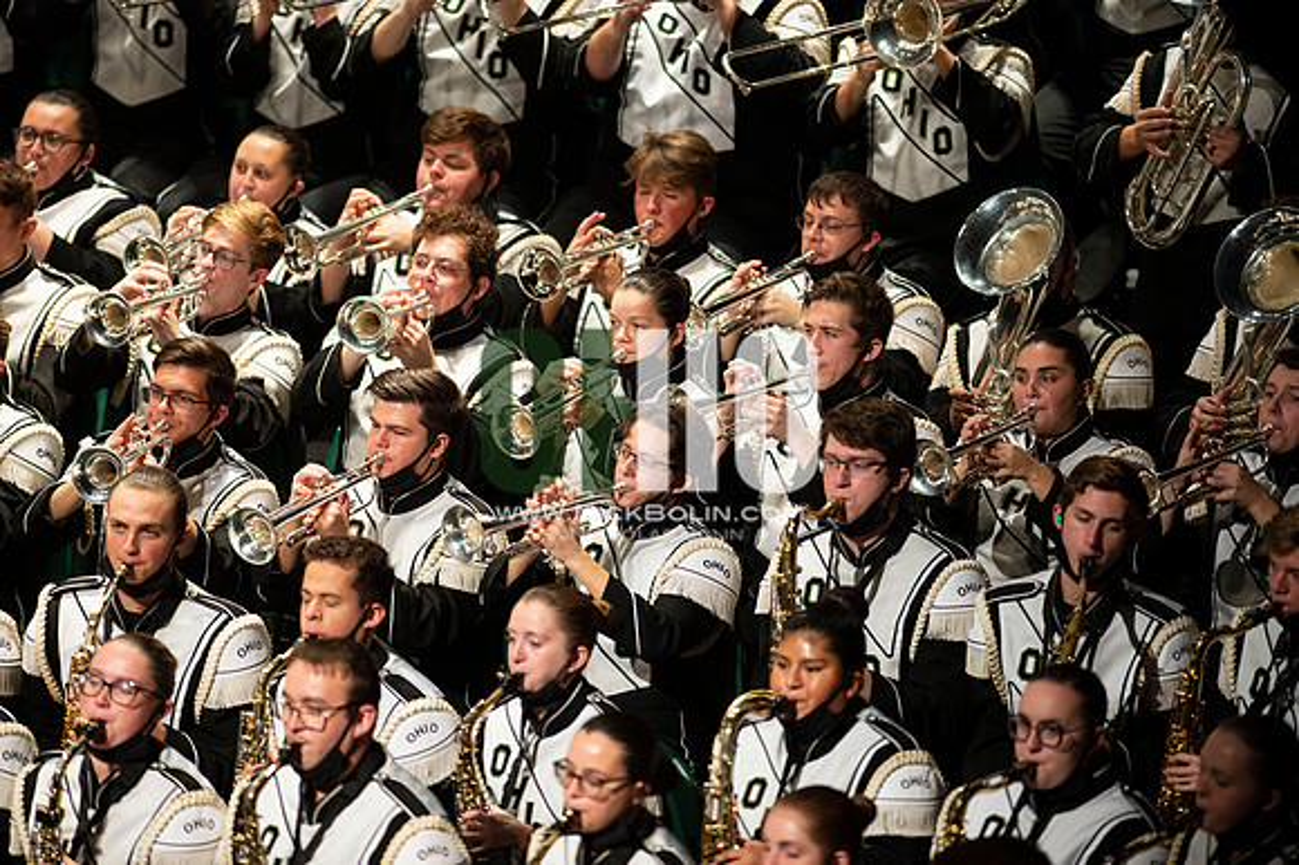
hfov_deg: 6.9
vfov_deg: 4.6
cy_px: 432
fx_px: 10818
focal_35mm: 300
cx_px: 650
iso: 3200
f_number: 2.8
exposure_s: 1/500
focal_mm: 300
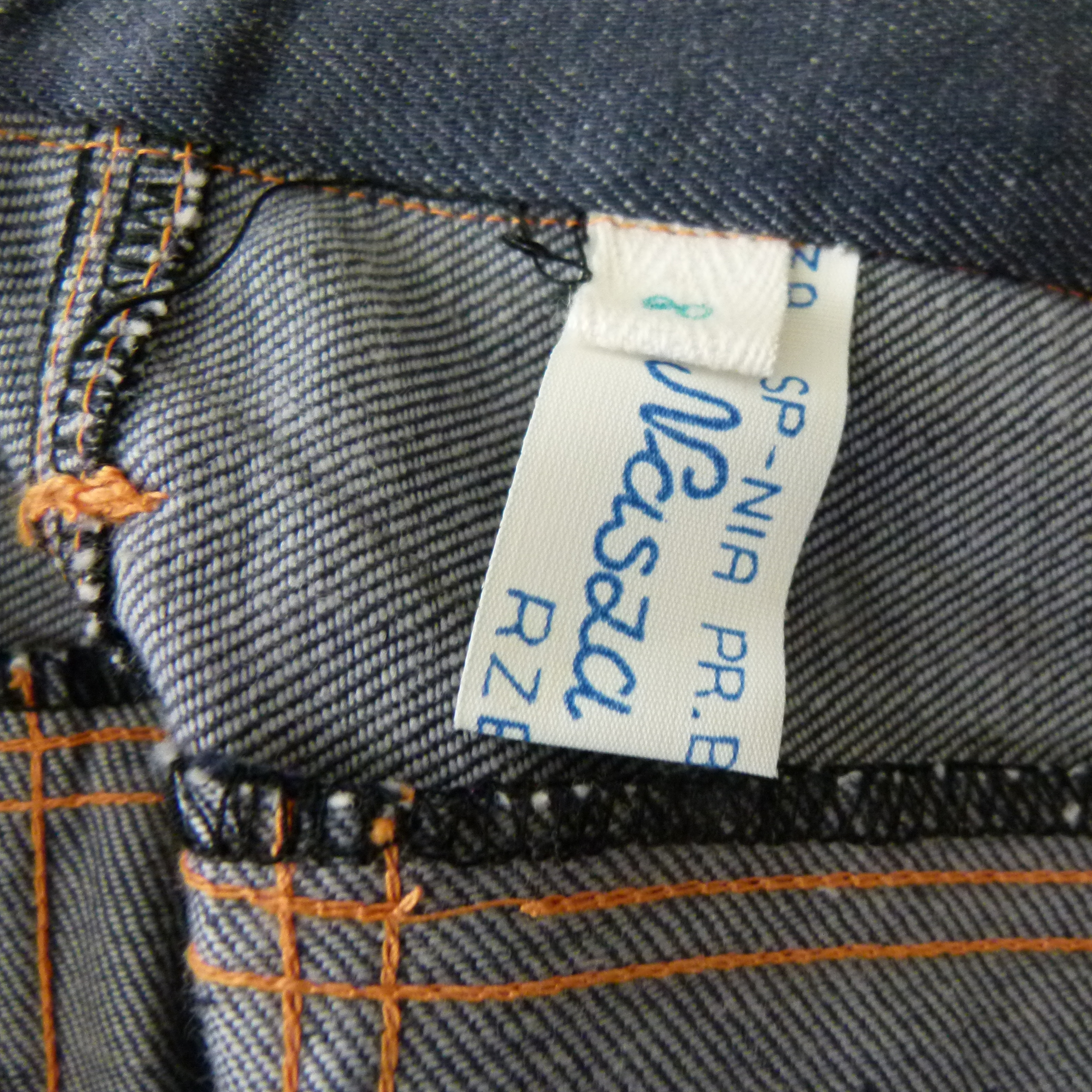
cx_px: 724
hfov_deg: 53.0
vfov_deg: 54.0
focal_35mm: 30
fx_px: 1071
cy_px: 548
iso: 400
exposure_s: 1/40
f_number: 2.8
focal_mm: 4.5
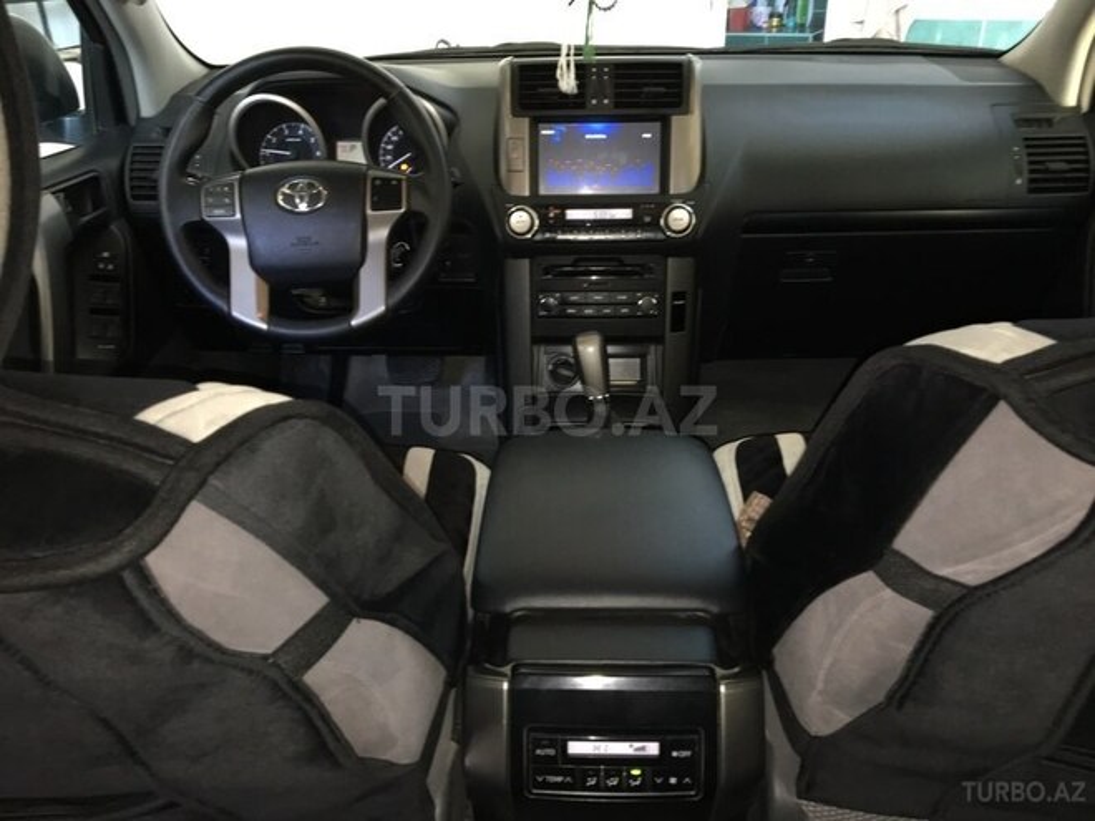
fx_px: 917
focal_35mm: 29
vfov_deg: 48.2
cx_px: 548
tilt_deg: -28.1
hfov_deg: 61.7
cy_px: 410
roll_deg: +1.7
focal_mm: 4.15
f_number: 2.2
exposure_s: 1/17
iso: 125
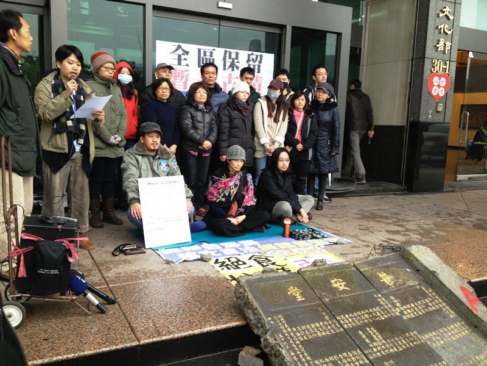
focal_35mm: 35
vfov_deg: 40.7
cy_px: 183
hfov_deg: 52.6
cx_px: 244
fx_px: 492
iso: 64
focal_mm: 4.28
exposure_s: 1/20
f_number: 2.4
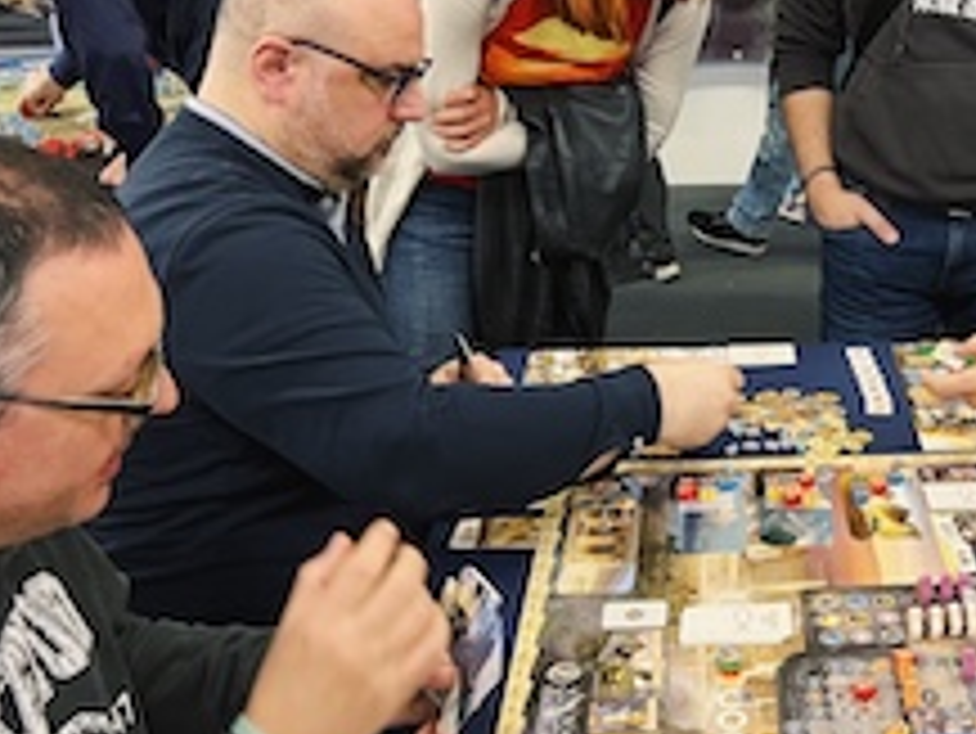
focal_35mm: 51
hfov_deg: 36.1
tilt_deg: -16.7
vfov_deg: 28.5
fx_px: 1439
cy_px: 272
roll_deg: +0.0
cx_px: 789
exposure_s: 1/50
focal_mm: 5.7
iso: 125
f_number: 1.5
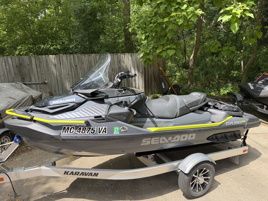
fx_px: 186
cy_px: 100
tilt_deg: -13.6
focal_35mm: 24
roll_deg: +1.8
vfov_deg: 56.8
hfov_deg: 71.6
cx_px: 134
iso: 100
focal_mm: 6.76
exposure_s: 1/1653
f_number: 1.78
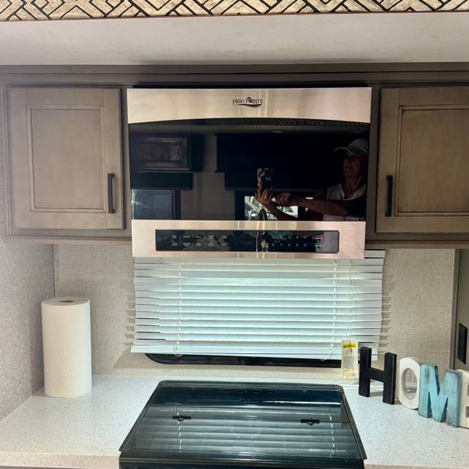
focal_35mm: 37
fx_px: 567
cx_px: 236
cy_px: 264
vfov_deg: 44.8
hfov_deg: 44.9
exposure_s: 1/60
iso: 200
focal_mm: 6.76
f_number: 1.78
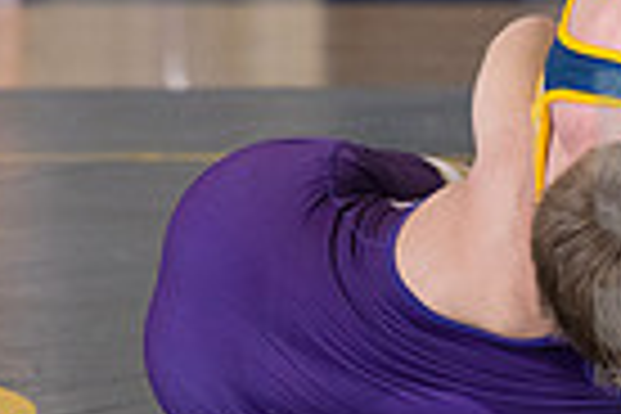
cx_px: 734
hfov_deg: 2.6
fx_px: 13799
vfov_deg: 1.7
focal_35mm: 800
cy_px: 232
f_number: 5.6
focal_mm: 190
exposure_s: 1/250
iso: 1250
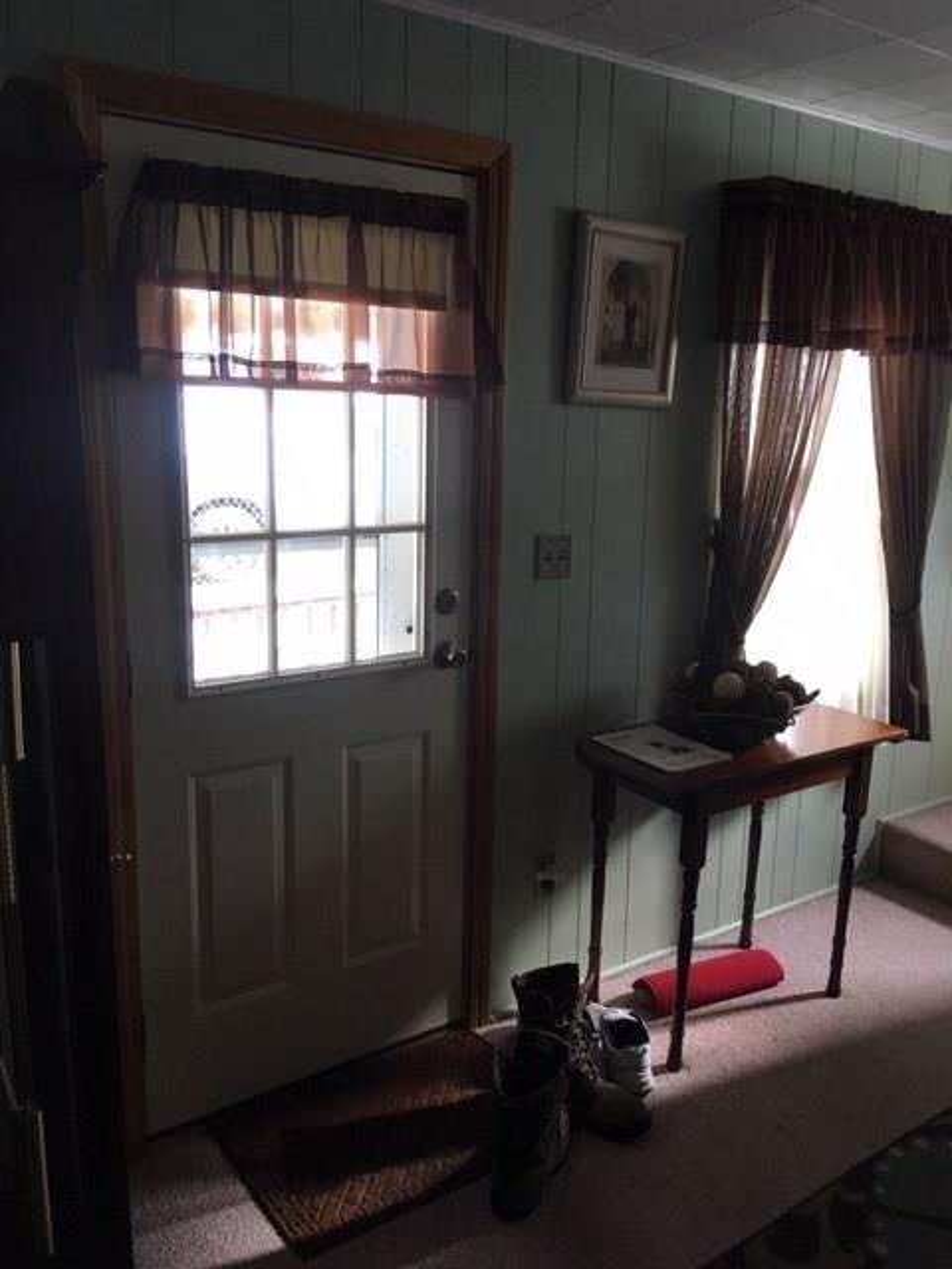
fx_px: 1063
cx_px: 476
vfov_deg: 61.7
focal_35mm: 29
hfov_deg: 48.2
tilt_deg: -13.0
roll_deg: -0.1
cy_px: 634
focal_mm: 4.15
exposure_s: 1/30
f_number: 2.2
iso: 40
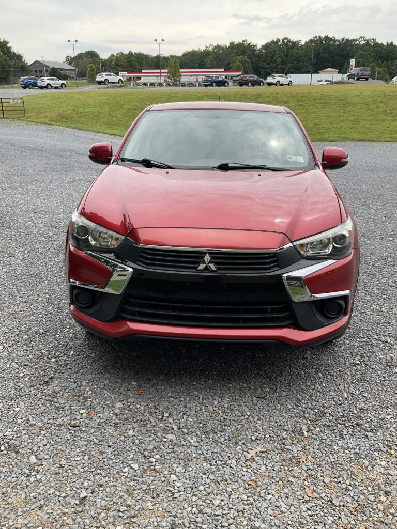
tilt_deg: -21.0
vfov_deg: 61.7
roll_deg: +0.9
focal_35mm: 29
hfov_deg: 48.2
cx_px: 198
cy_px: 264
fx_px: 443
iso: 16
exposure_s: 1/674
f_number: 1.8
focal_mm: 3
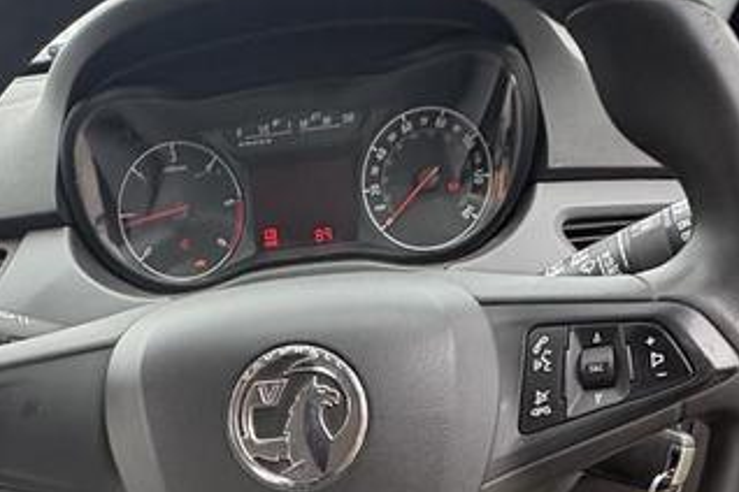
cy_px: 610
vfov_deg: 28.0
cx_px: 295
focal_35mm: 41
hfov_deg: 47.1
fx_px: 842
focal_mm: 2.22
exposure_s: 1/140
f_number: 2.2
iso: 100
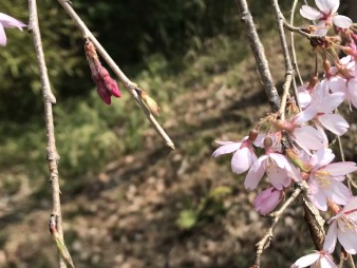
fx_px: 547
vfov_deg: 27.5
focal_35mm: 53
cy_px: 153
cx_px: 212
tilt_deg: -11.0
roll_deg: -1.2
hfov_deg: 36.0
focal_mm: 3.99
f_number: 1.8
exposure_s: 1/833
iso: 20
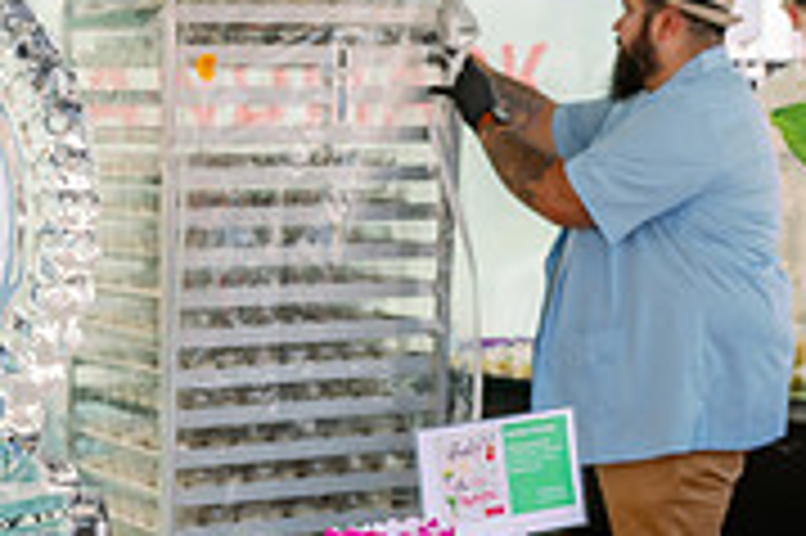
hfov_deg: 20.1
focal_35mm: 99
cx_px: 41
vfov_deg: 13.7
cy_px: 444
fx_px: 2214
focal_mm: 30.5
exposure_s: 1/320
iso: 200
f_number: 4.5
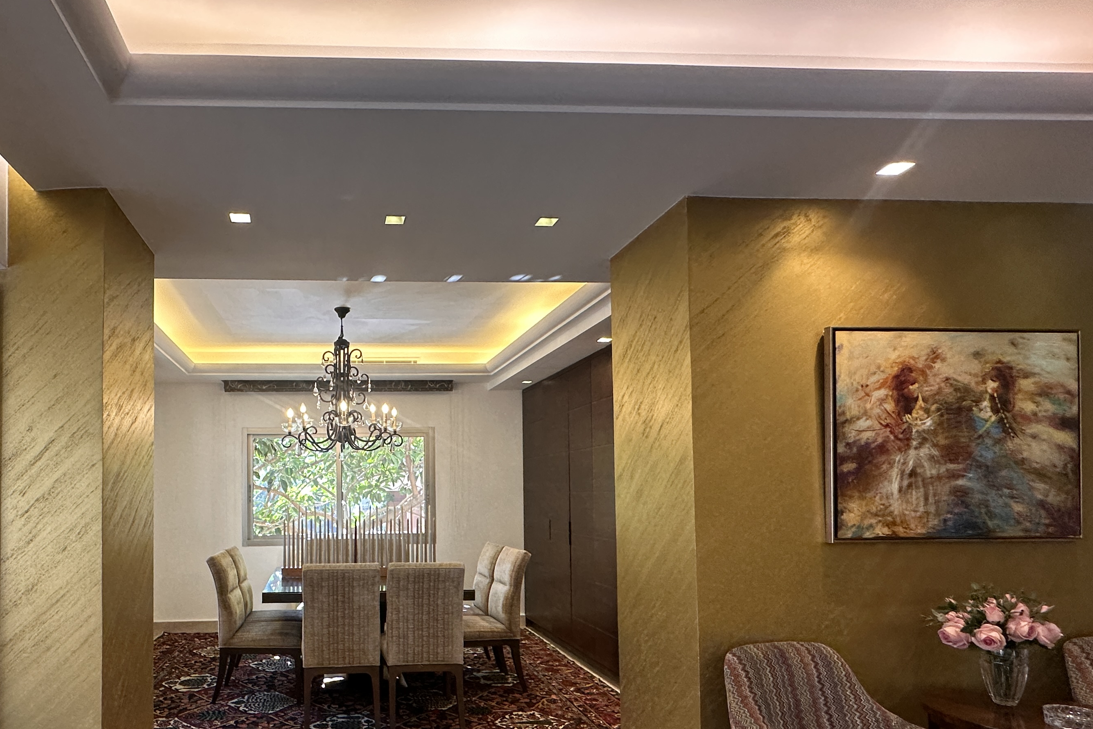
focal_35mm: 22
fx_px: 668
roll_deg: +0.7
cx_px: 362
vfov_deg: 56.3
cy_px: 470
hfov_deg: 76.1
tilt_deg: +1.1
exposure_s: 1/100
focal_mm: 2.22
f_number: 2.2
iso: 160
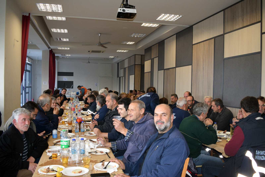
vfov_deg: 40.0
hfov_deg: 57.2
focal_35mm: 33
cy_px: 88
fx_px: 243
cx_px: 132
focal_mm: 22
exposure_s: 1/100
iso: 800
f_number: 5
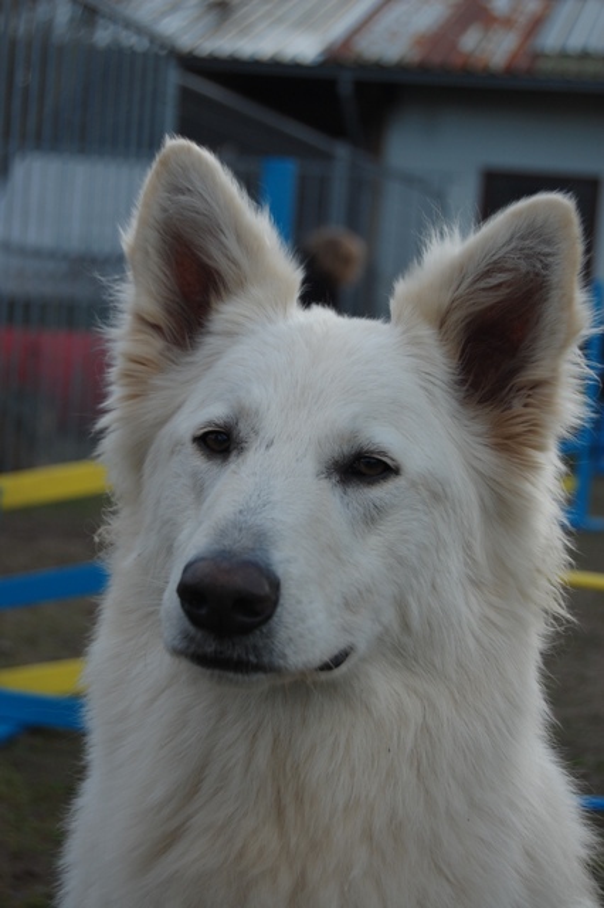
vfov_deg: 24.6
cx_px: 302
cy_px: 454
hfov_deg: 16.5
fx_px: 2078
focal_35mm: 82
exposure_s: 1/500
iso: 280
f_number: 5.6
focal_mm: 55
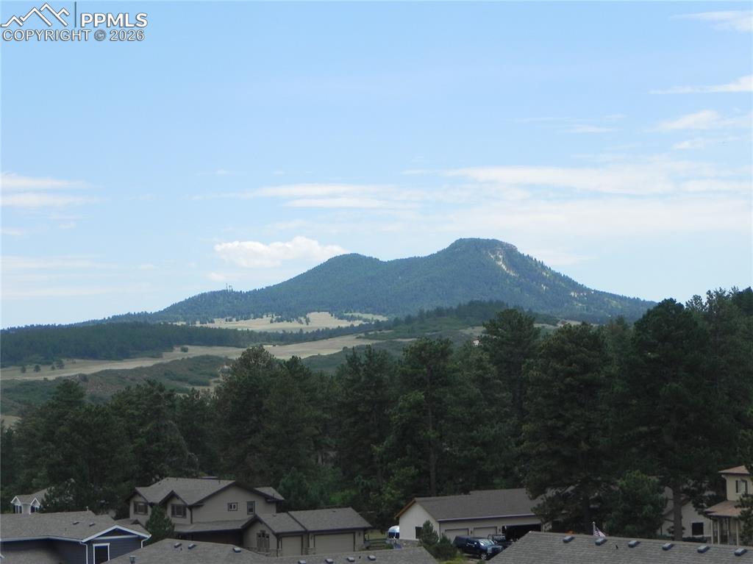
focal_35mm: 105
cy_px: 282
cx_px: 376
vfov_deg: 14.1
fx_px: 2283
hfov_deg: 18.7
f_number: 7.1
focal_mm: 18.8
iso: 160
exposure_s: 1/364
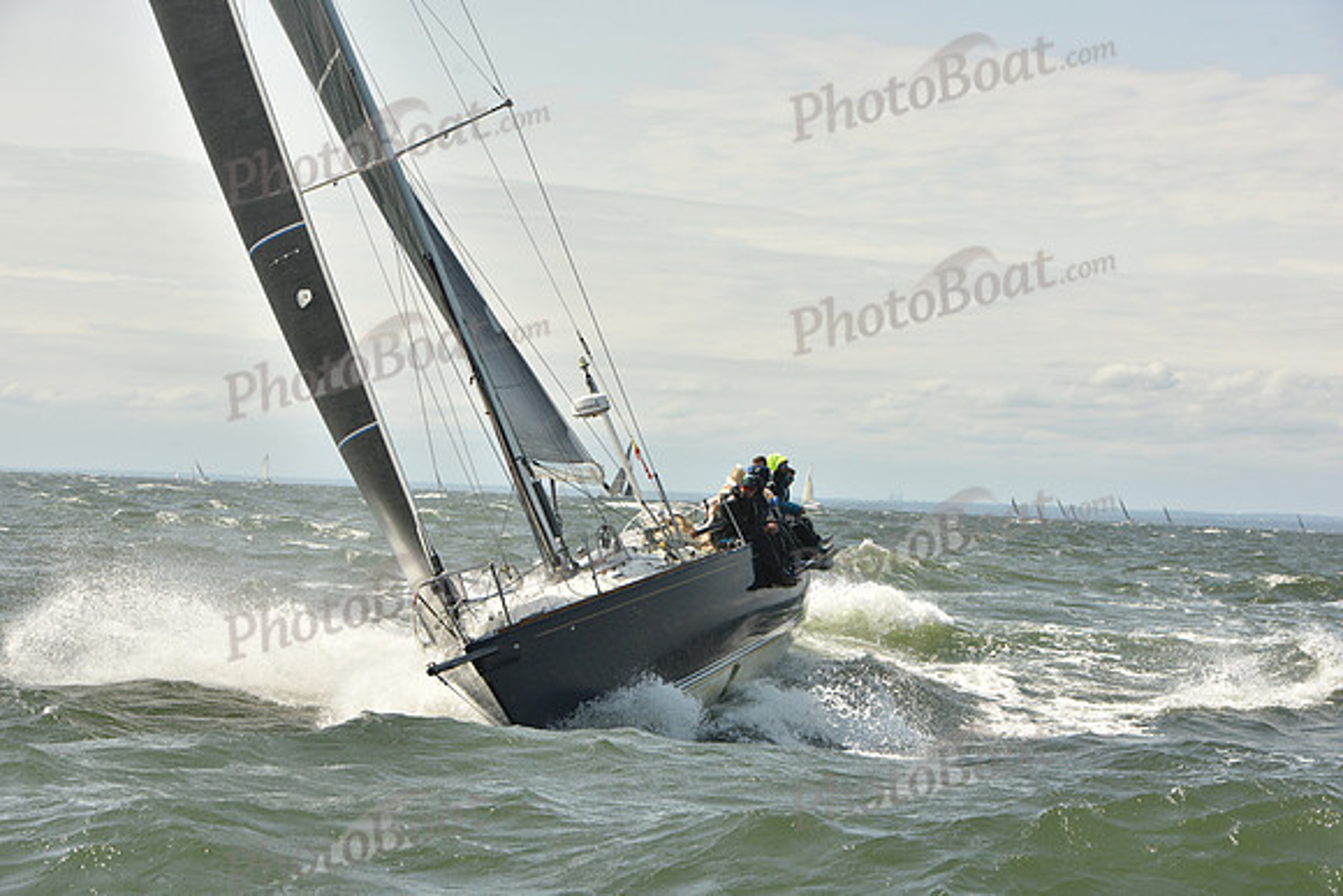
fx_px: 3657
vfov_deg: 14.0
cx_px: 672
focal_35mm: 98
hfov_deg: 20.8
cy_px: 448
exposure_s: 1/800
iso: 250
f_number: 9
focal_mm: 98
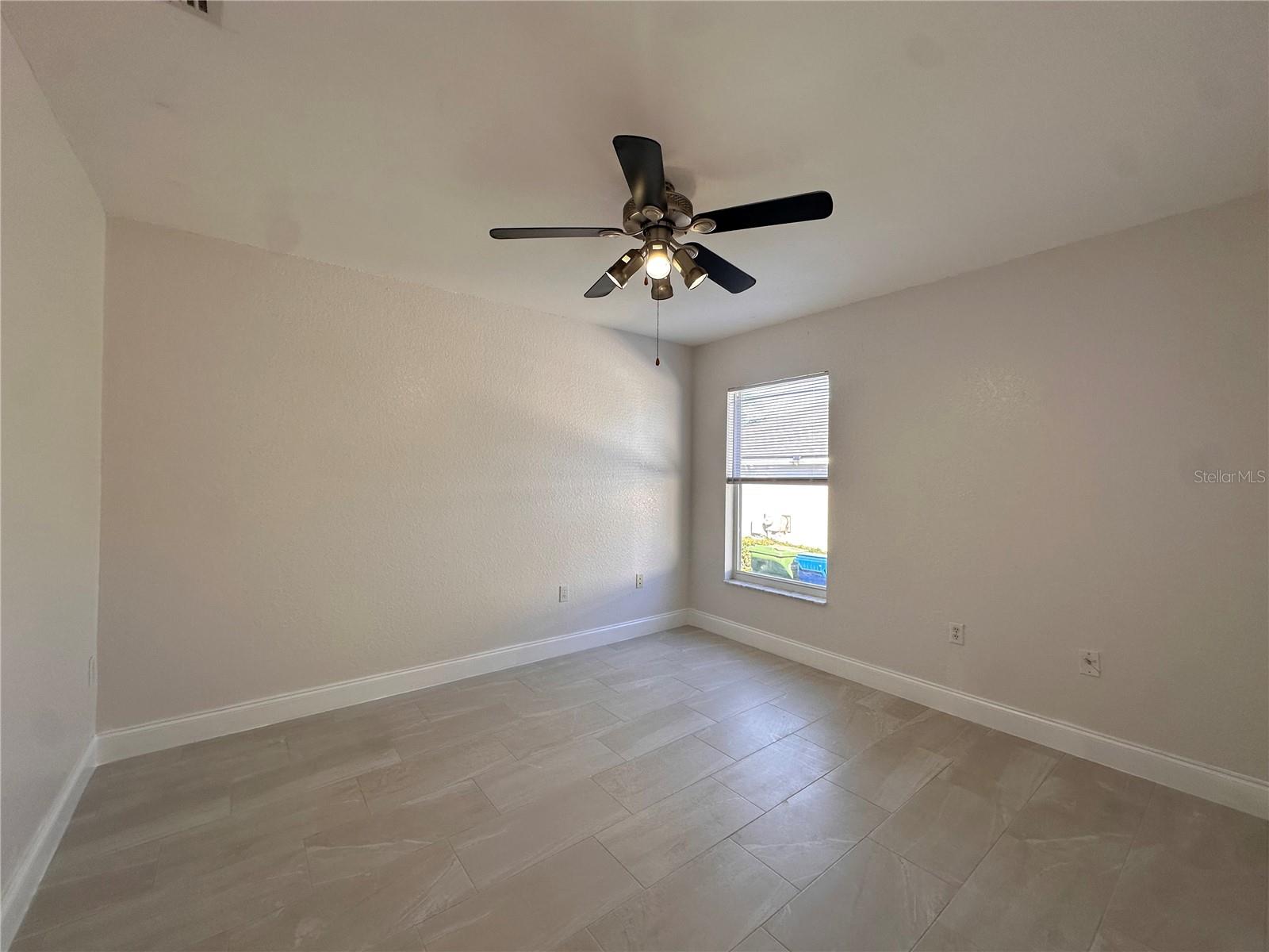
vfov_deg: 85.7
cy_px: 476
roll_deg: -0.7
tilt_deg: +0.9
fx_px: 513
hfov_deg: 102.1
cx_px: 634
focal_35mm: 14
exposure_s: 1/120
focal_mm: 2.22
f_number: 2.2
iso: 64
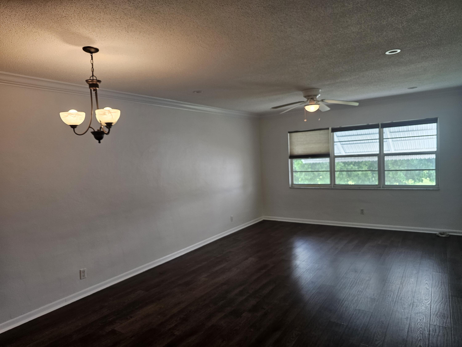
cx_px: 231
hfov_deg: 73.9
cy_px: 174
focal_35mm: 23
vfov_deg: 58.9
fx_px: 307
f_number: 1.7
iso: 160
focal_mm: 6.3
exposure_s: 1/120
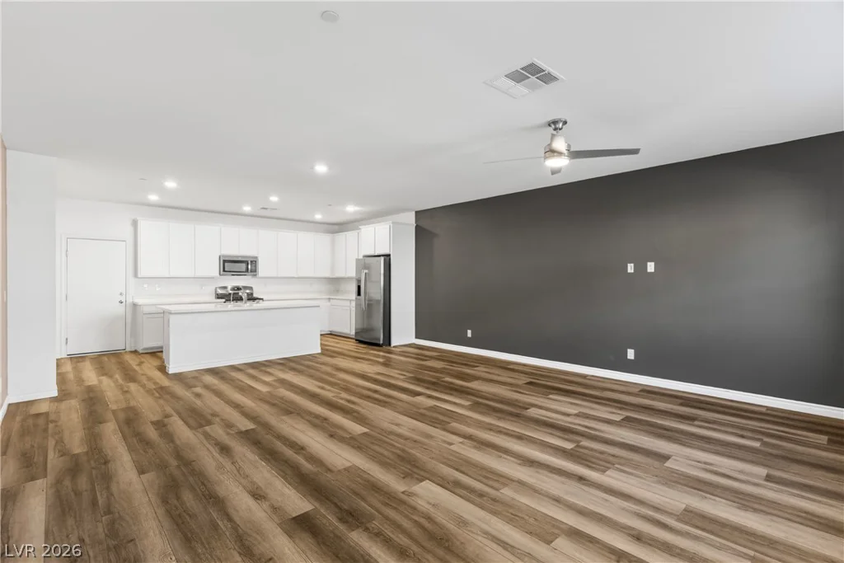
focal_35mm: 17
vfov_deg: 70.5
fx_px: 399
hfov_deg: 93.3
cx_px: 422
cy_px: 282
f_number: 8
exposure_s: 2
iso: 400
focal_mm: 17
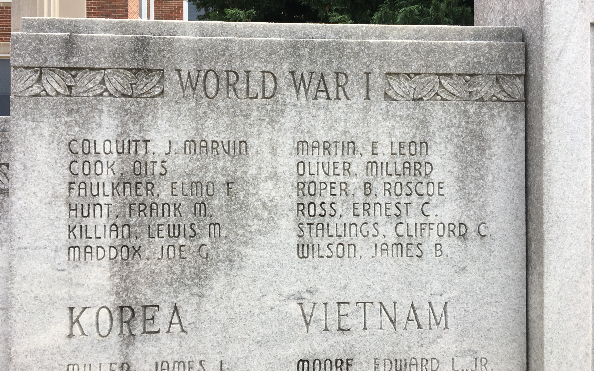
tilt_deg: +3.0
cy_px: 167
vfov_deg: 40.6
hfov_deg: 61.2
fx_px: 502
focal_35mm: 31
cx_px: 299
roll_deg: -0.6
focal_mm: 4.15
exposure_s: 1/699
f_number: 2.2
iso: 25
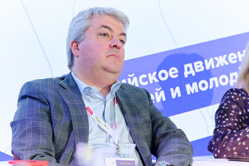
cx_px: 124
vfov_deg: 10.8
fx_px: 878
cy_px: 83
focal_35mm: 127
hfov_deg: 16.1
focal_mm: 85
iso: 1000
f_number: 2.8
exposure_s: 1/200
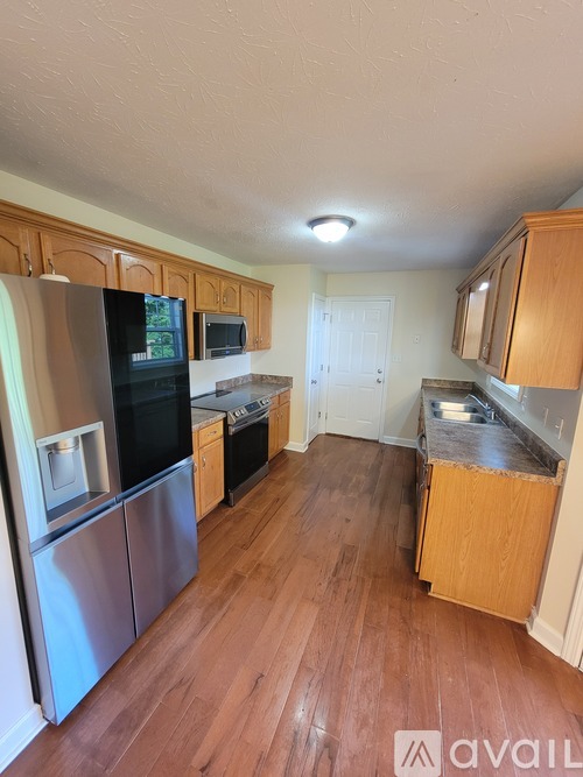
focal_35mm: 13
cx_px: 292
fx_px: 292
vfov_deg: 106.2
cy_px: 388
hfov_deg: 89.9
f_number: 2.2
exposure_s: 1/60
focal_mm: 2.2
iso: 400
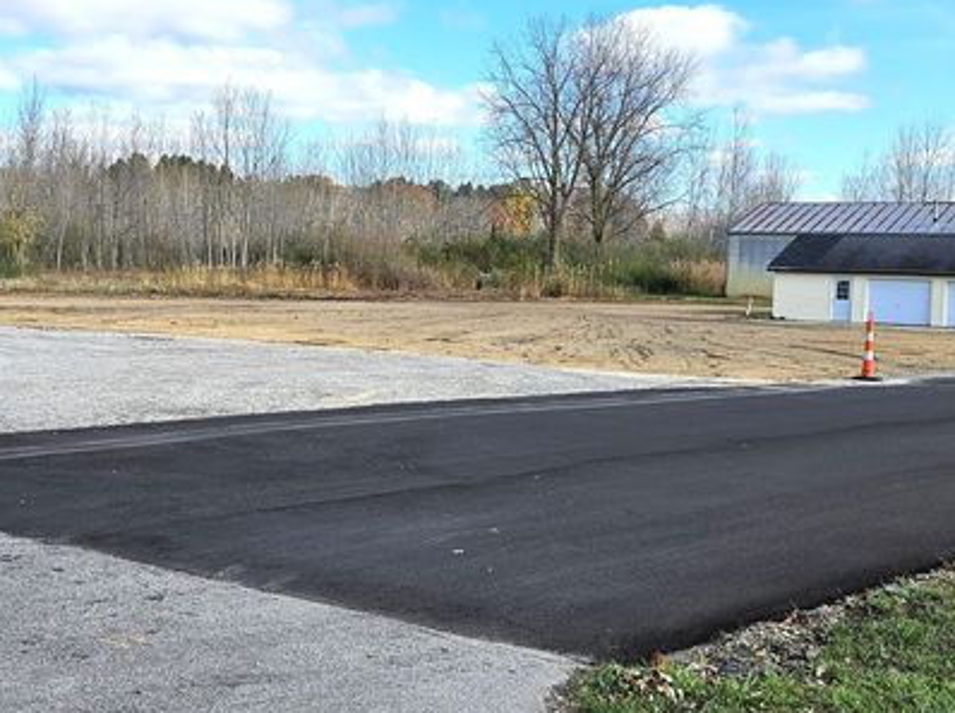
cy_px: 335
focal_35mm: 37
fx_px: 1019
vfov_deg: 38.5
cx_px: 516
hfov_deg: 50.2
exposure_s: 1/1695
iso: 25
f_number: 1.8
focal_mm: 5.4
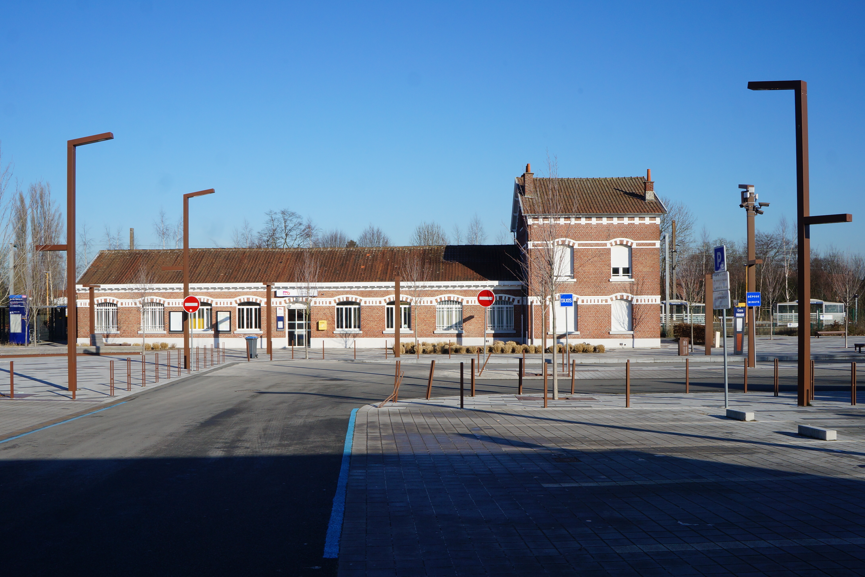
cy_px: 306
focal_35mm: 34
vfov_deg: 38.9
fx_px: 817
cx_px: 406
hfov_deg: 55.8
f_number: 13
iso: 200
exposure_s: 1/320
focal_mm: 20
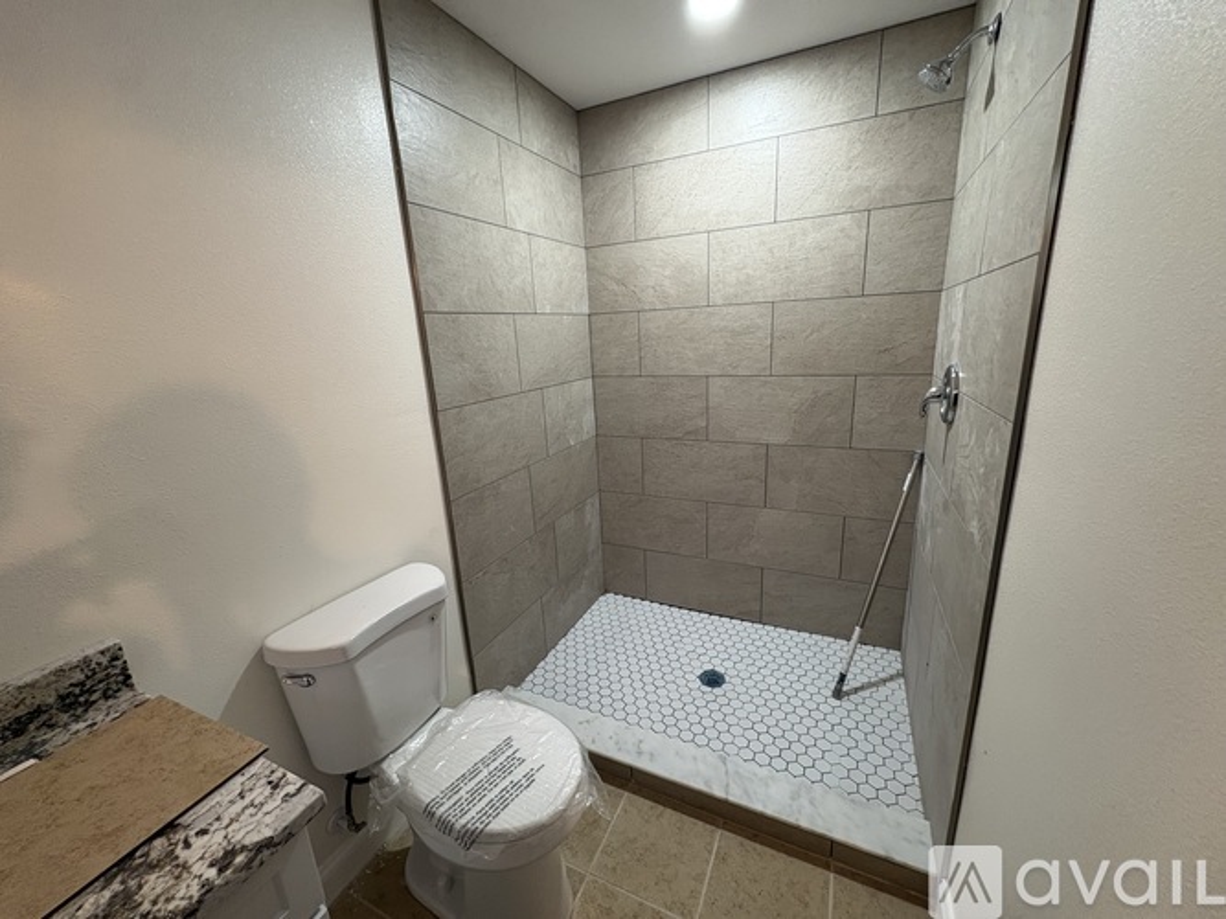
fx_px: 496
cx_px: 613
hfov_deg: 102.1
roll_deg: +3.8
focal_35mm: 14
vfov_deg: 85.7
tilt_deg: -14.2
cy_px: 460
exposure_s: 1/60
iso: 250
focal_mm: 2.22
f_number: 2.2
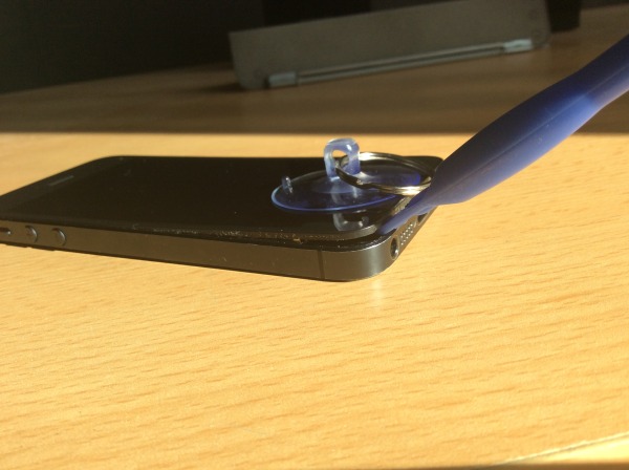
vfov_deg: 44.0
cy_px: 235
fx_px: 581
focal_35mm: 32
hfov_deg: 56.9
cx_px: 314
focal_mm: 3.3
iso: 32
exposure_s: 1/160
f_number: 2.4
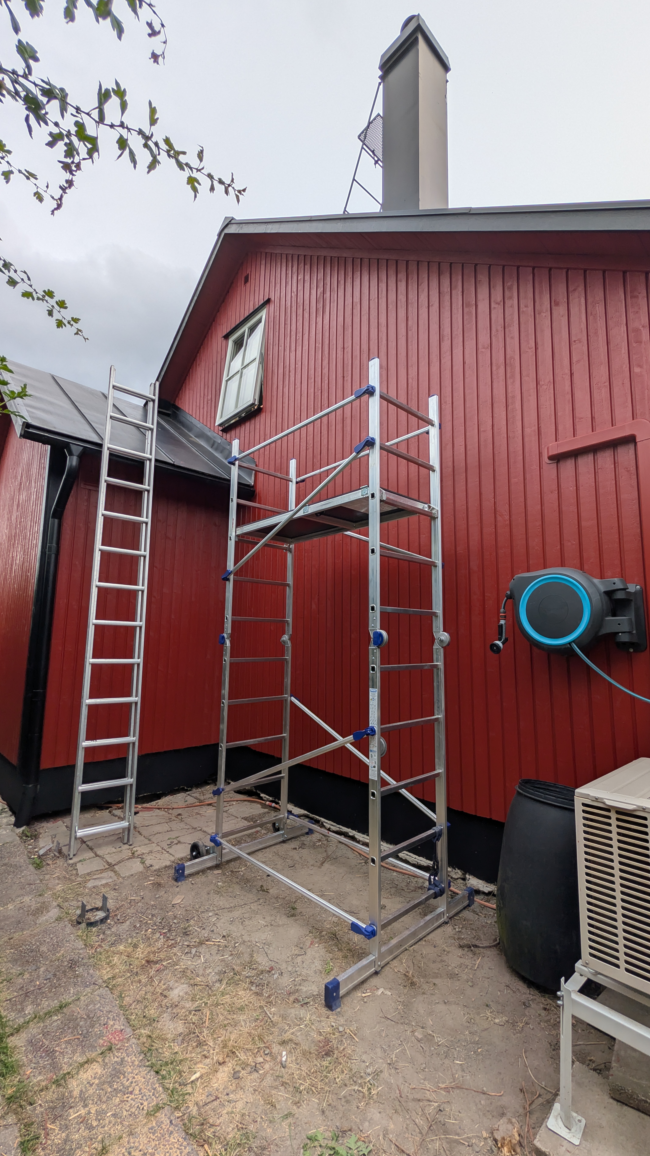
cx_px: 366
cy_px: 577
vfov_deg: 106.8
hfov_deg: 74.0
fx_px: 429
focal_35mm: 14
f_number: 1.7
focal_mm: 2.02
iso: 48
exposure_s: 1/2513
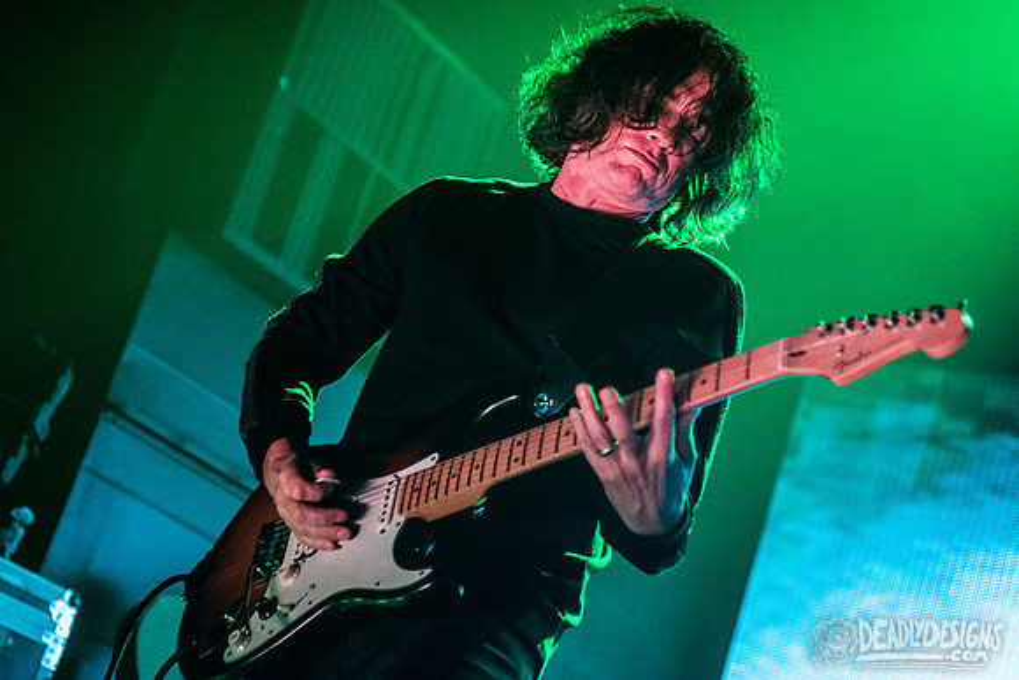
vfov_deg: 17.1
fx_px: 2257
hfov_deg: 25.4
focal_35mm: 80
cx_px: 439
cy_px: 293
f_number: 3.2
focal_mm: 70
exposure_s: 1/250
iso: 4000
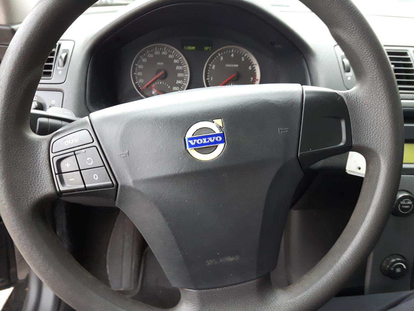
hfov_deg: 58.4
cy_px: 156
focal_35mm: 31
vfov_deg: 45.4
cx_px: 207
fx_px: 371
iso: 160
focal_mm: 3.7
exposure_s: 1/33
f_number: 1.9
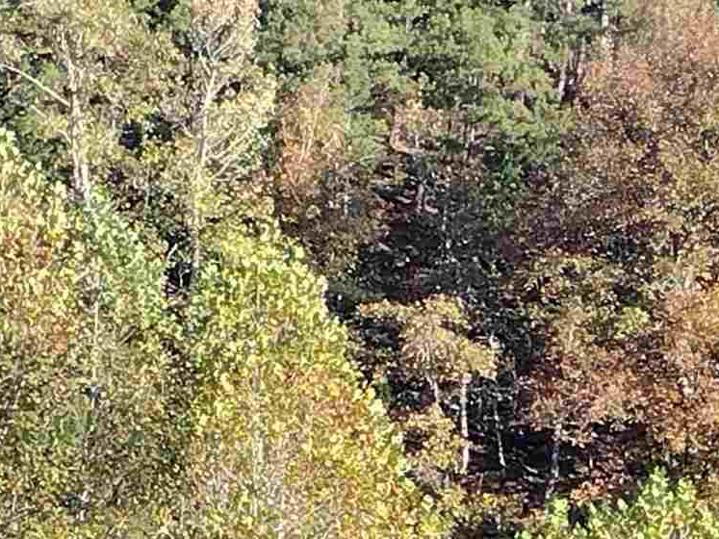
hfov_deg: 16.5
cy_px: 1047
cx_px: -287
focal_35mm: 111
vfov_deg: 12.0
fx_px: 2305
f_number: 1.7
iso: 100
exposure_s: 1/334
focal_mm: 4.71
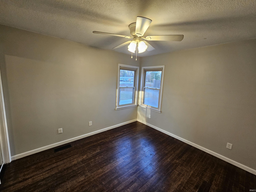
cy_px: 96
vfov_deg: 89.9
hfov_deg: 106.2
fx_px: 96
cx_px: 128
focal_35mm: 13
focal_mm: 2.2
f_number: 2.2
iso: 200
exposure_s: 1/60
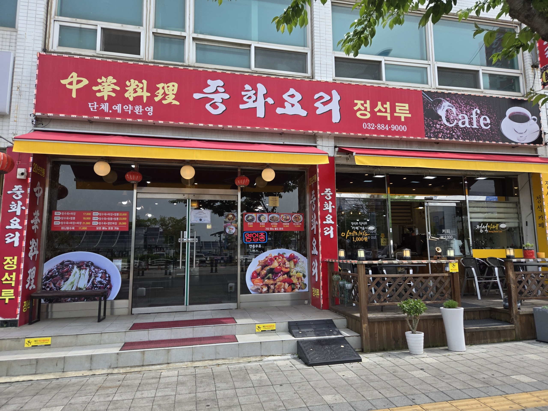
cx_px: 274
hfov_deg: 73.9
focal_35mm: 23
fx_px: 364
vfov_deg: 58.9
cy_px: 206
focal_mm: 5.4
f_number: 1.8
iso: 80
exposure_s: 1/2921
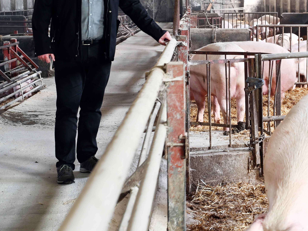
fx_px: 899
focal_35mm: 101
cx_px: 247
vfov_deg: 14.6
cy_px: 88
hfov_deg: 19.3
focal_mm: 50
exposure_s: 1/13
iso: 400
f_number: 7.1
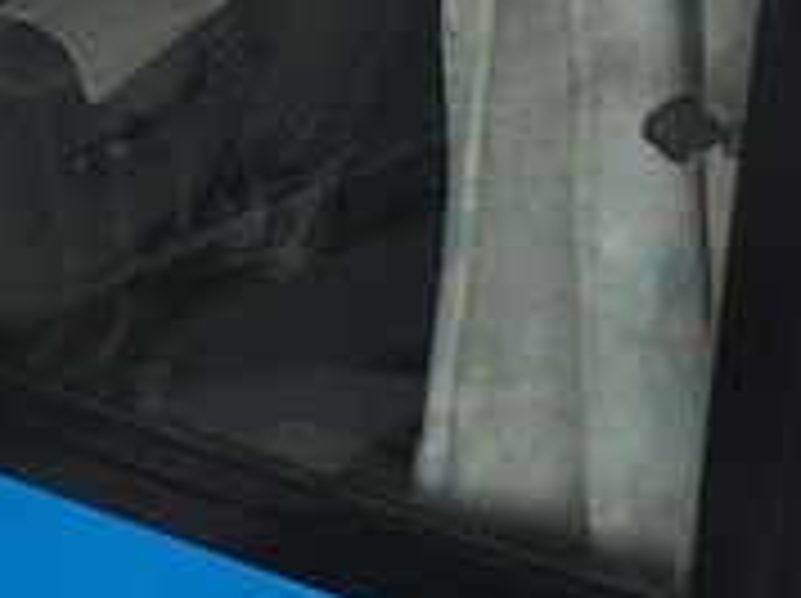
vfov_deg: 7.5
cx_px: -261
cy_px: 112
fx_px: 4529
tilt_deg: -28.7
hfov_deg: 9.9
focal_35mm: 196
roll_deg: +3.4
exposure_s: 1/120
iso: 25
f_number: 2.2
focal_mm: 4.15
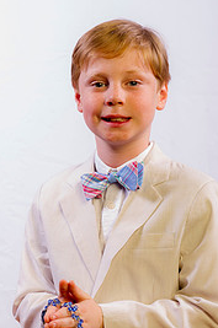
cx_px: 110
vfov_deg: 17.4
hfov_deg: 11.6
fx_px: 1076
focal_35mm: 118
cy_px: 193
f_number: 8
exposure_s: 1/200
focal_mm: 70
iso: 100
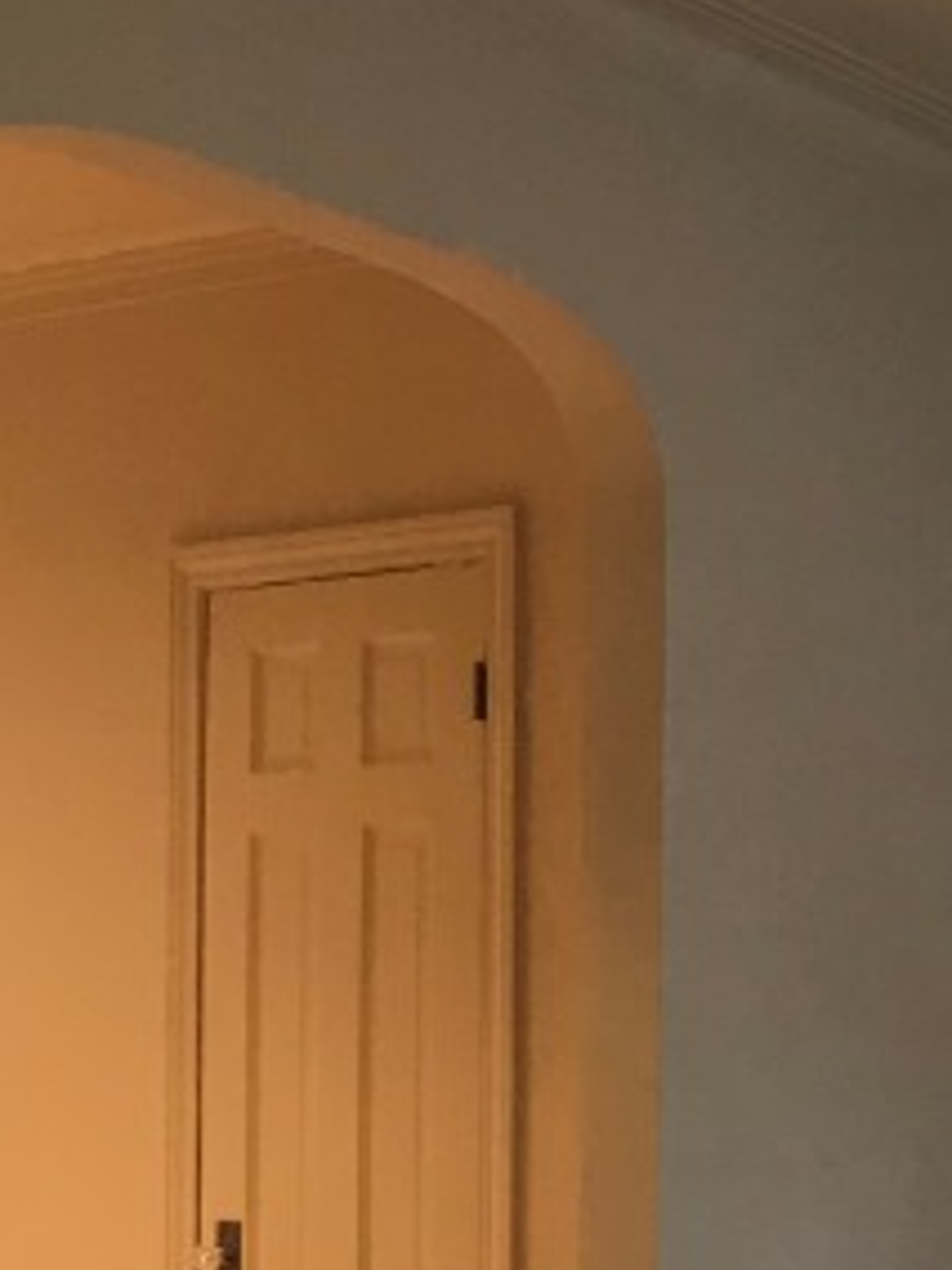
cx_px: 1278
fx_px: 3704
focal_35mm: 101
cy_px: 1270
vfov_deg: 18.9
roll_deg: -0.3
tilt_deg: -0.3
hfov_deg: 14.0
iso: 40
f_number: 1.8
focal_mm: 3.99
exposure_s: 1/17
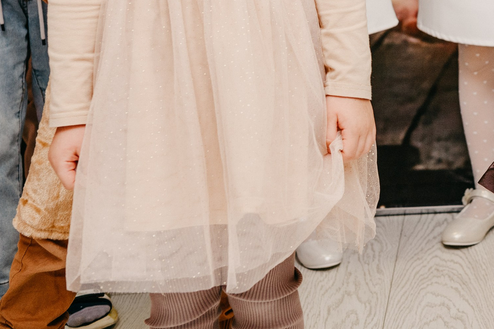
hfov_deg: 15.1
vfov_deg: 10.2
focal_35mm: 131
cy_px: -116
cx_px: 598
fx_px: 1797
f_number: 4.5
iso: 320
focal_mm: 48
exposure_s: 1/160
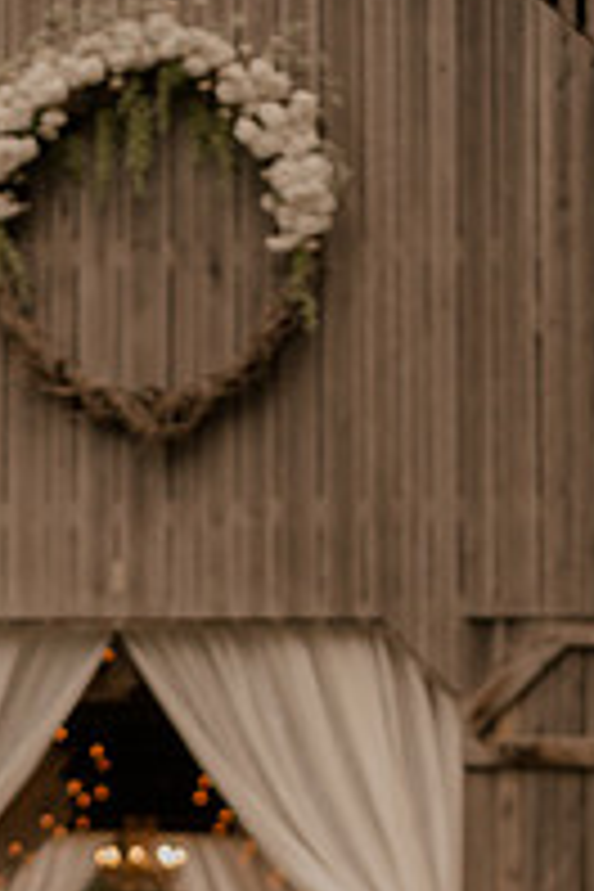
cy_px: 976
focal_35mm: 193
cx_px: 250
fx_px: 4776
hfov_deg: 7.1
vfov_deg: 10.5
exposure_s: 1/2500
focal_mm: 85
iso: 250
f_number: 1.4
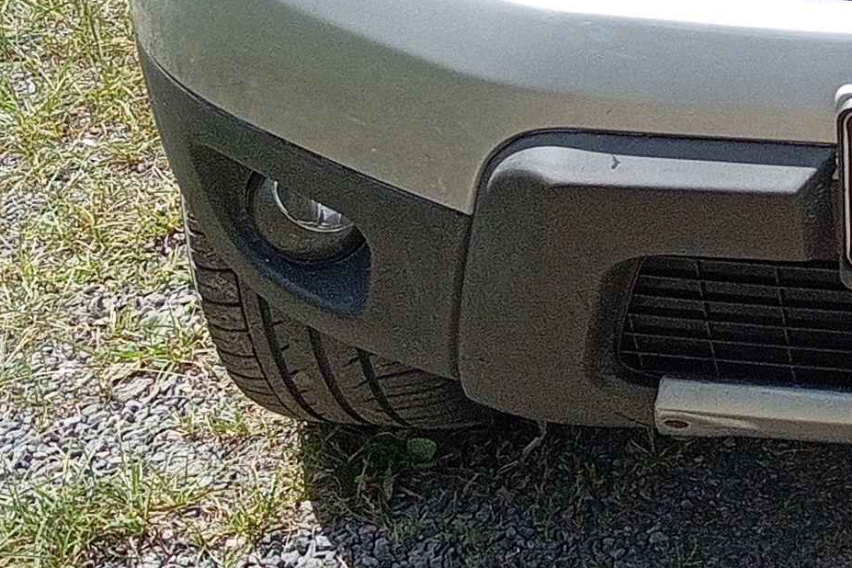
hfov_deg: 15.2
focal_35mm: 126
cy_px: -172
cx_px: 1231
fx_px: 2982
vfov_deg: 10.6
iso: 100
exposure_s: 1/1143
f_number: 1.8
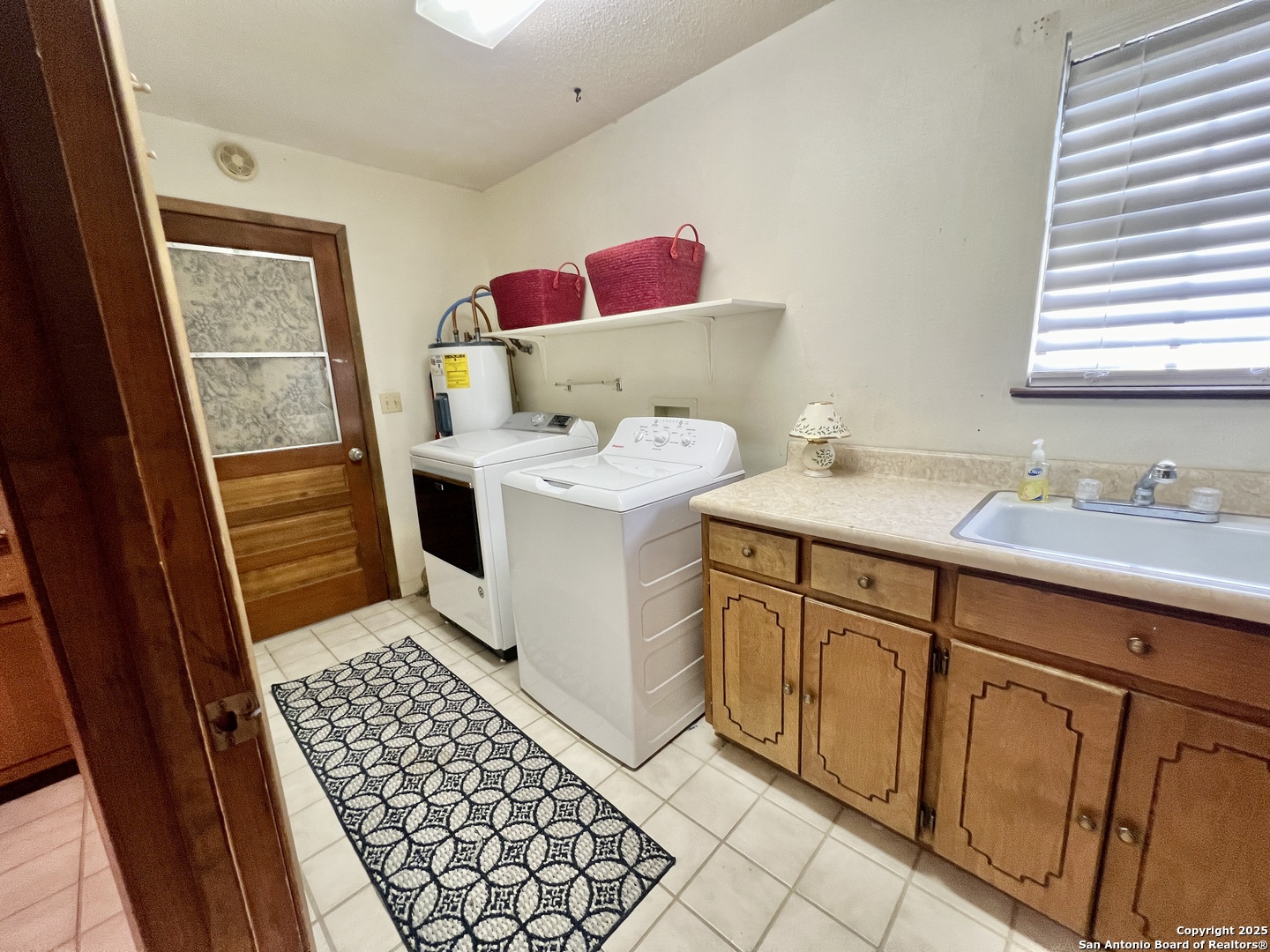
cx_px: 635
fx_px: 477
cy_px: 476
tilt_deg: -11.0
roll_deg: +2.6
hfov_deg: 106.2
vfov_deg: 89.9
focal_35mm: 13
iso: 200
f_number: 1.8
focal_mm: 1.57
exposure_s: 1/120
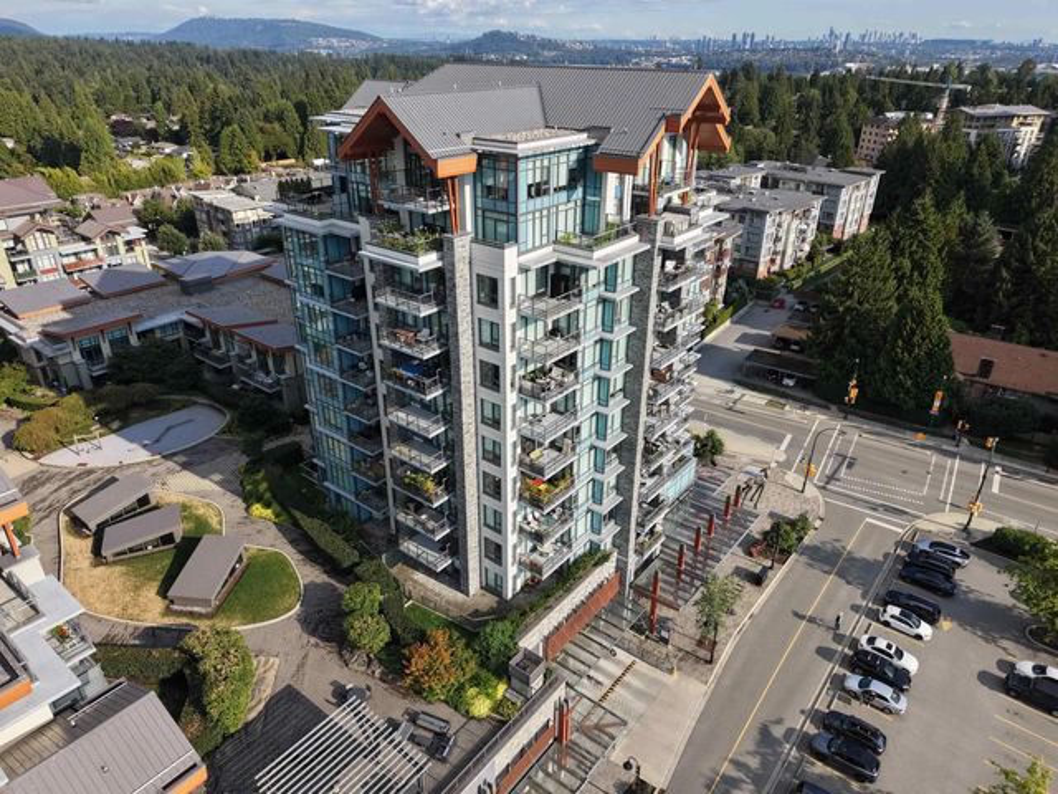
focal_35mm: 24
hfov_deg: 71.6
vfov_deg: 56.8
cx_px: 529
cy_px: 397
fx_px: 734
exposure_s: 1/120
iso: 200
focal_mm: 8.67
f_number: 1.8
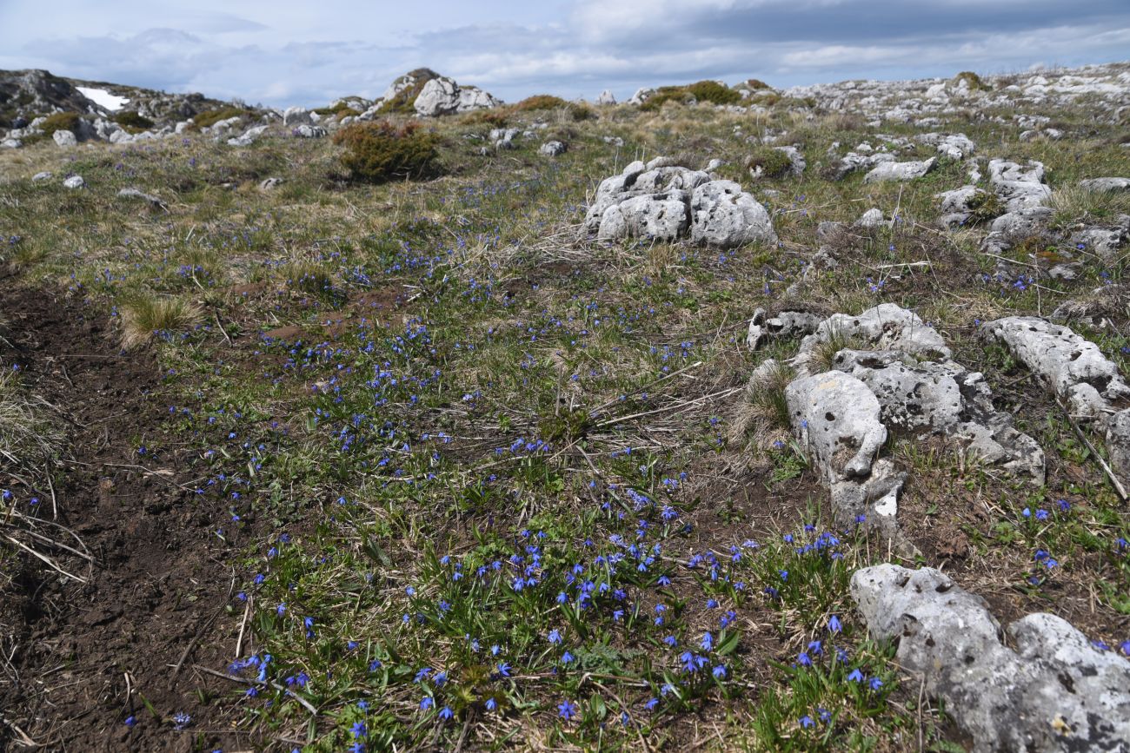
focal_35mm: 31
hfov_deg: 60.3
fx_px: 973
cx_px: 565
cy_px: 376
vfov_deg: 42.3
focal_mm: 31
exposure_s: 1/500
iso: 125
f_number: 7.1
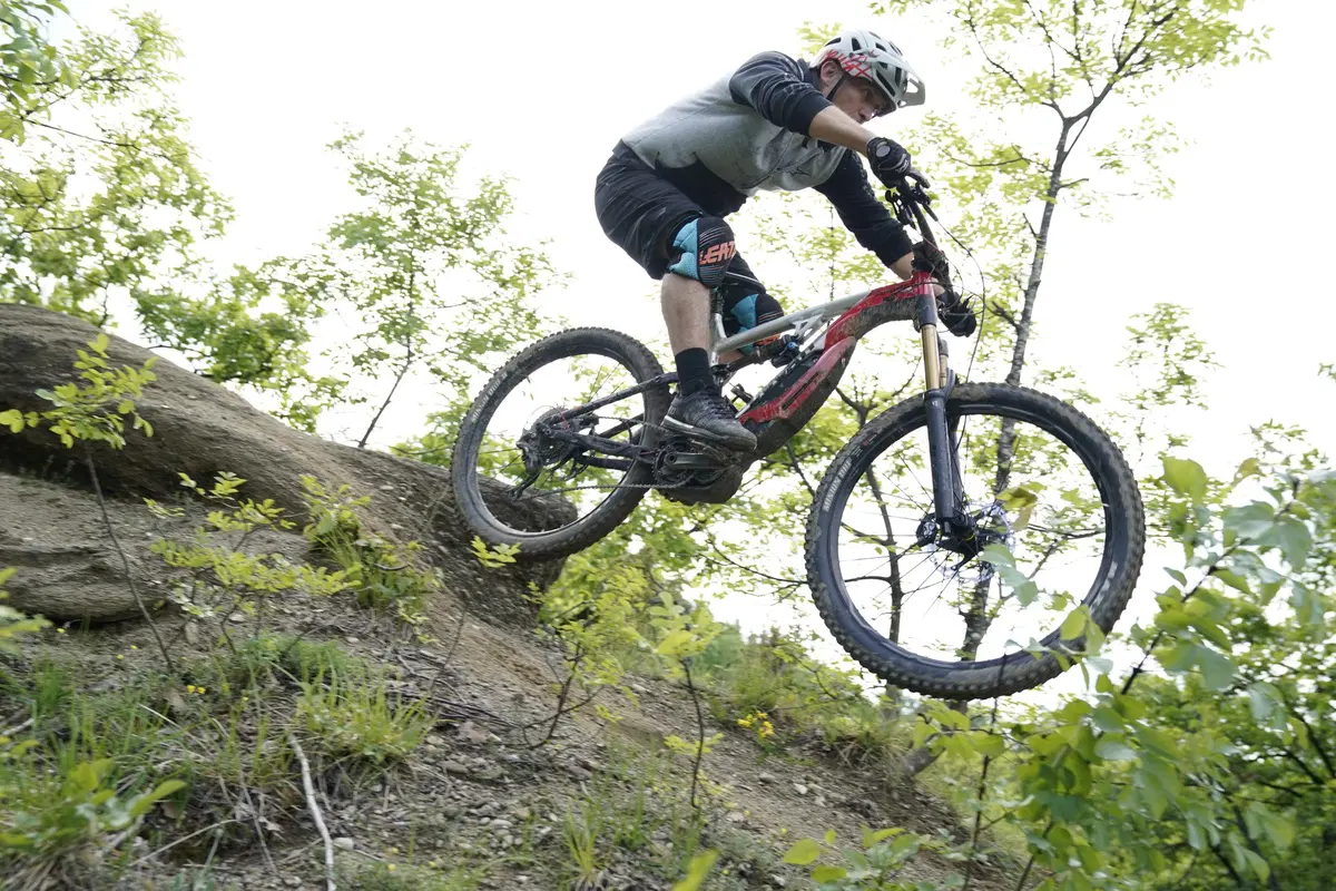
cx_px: 668
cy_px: 446
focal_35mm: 33
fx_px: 1225
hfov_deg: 57.2
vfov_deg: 40.0
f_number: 4
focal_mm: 33
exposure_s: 1/800
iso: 500
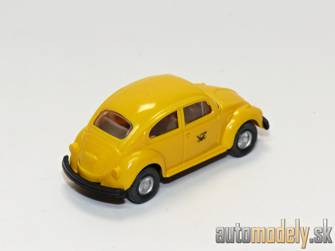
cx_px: 168
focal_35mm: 151
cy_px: 126
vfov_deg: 9.8
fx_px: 1461
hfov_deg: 13.1
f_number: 4
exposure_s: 1/30
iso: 100
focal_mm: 18
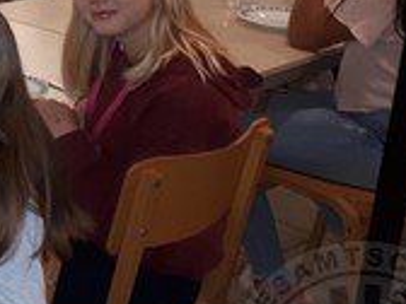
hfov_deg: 19.6
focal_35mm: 90
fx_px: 1056
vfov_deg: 16.2
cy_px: 31
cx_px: -157
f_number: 1.9
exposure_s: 1/20
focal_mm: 3.6
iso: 200
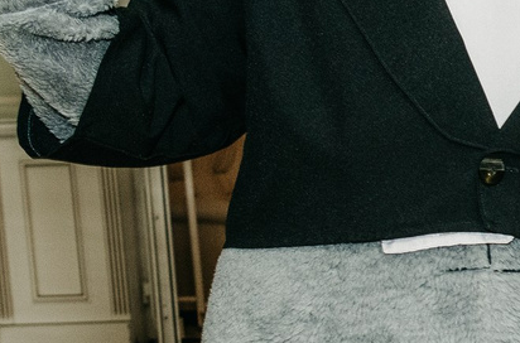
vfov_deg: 7.9
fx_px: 2477
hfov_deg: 10.5
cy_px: 408
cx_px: 1194
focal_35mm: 172
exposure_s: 1/160
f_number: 4.5
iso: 320
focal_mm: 26
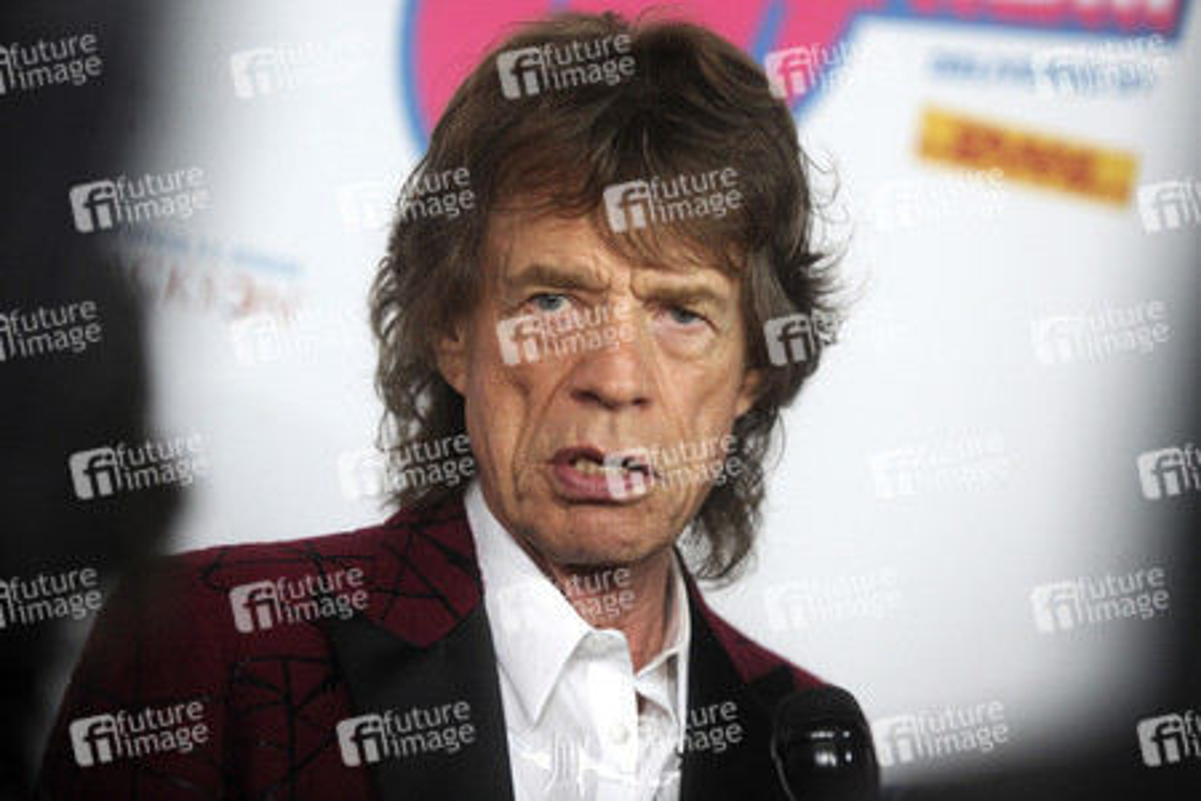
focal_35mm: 170
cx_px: 600
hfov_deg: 12.1
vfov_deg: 8.1
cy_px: 400
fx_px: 5671
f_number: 3.5
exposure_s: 1/500
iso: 1600
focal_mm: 170
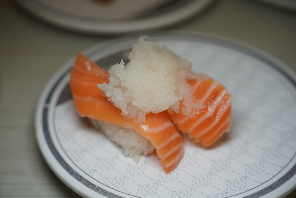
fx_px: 617
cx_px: 148
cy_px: 99
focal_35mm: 75
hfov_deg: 27.0
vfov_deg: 18.2
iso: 100
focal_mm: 75
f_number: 4.5
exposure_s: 1/100
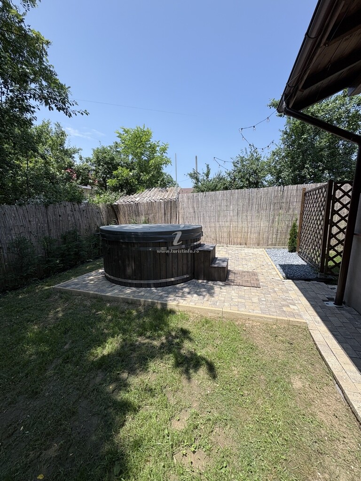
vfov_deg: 102.1
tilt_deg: -7.7
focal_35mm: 14
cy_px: 240
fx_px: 195
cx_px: 180
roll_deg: -0.2
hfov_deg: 85.7
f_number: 2.2
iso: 50
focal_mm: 2.22
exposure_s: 1/1143
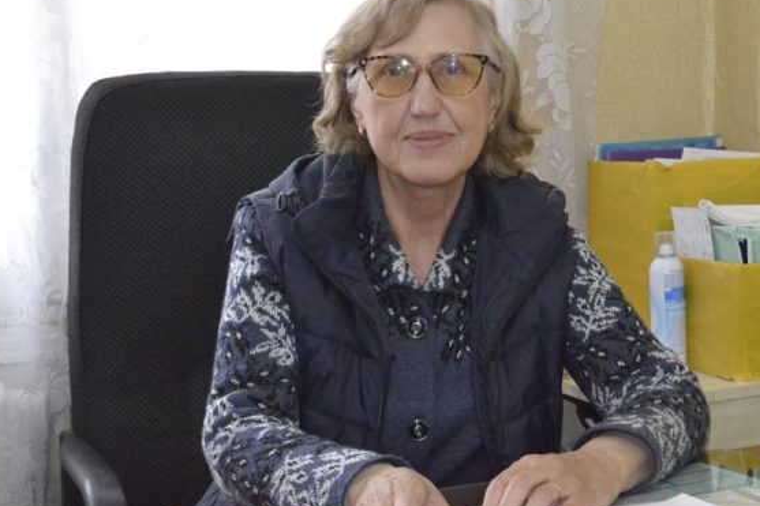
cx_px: 460
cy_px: 209
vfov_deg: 20.7
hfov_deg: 30.6
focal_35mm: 66
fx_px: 1385
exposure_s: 1/40
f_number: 8
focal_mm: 35
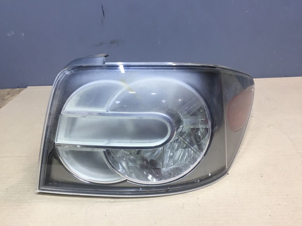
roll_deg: +1.4
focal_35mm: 29
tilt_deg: -26.8
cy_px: 113
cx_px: 151
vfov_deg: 48.2
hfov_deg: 61.7
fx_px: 253
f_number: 2.2
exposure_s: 1/33
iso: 50
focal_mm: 4.15
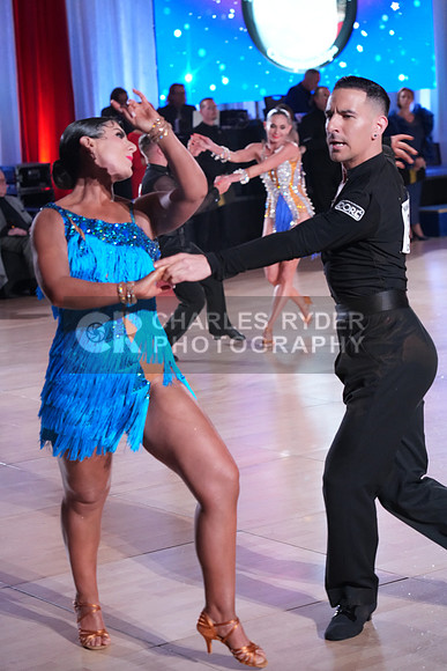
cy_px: 336
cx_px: 224
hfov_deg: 15.0
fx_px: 1694
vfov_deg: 22.4
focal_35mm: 91
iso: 4000
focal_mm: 91
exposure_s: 1/250
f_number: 4.5
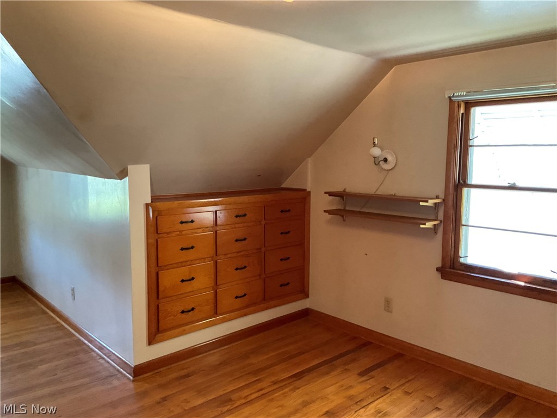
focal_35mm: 29
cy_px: 209
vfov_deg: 48.2
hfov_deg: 61.7
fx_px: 467
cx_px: 278
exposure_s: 1/60
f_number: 1.8
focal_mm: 3
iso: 200
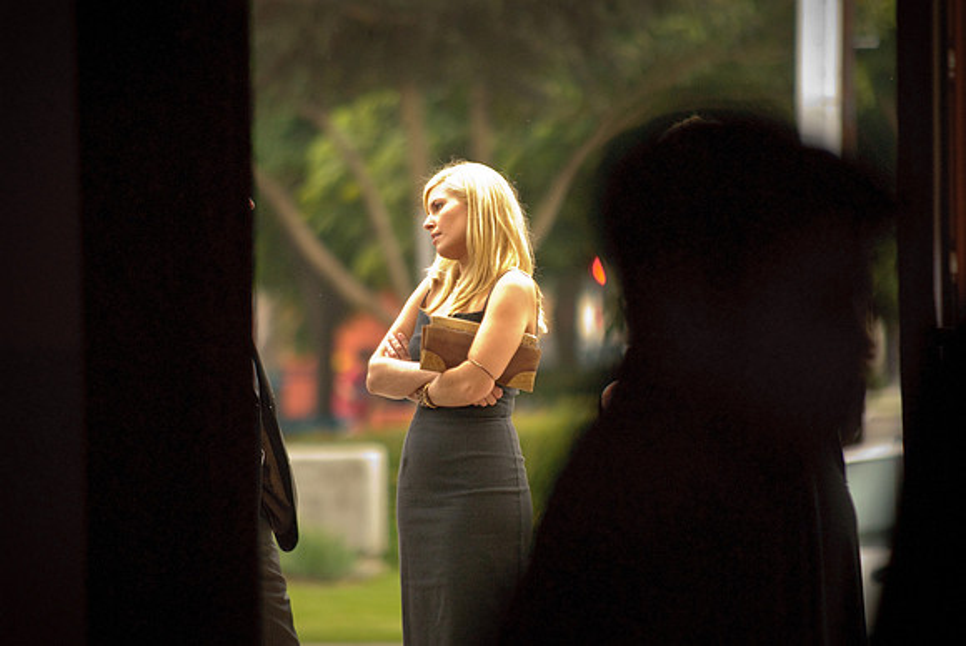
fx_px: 8058
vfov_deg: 4.6
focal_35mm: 300
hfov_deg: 6.9
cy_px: 323
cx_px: 483
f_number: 2.8
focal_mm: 200
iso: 1250
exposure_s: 1/320
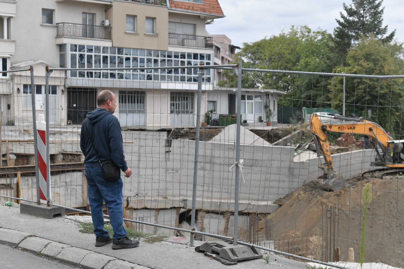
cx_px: 202
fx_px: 785
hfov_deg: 28.8
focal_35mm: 70
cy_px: 134
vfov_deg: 19.5
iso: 1000
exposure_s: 1/1250
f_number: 5.6
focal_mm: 70
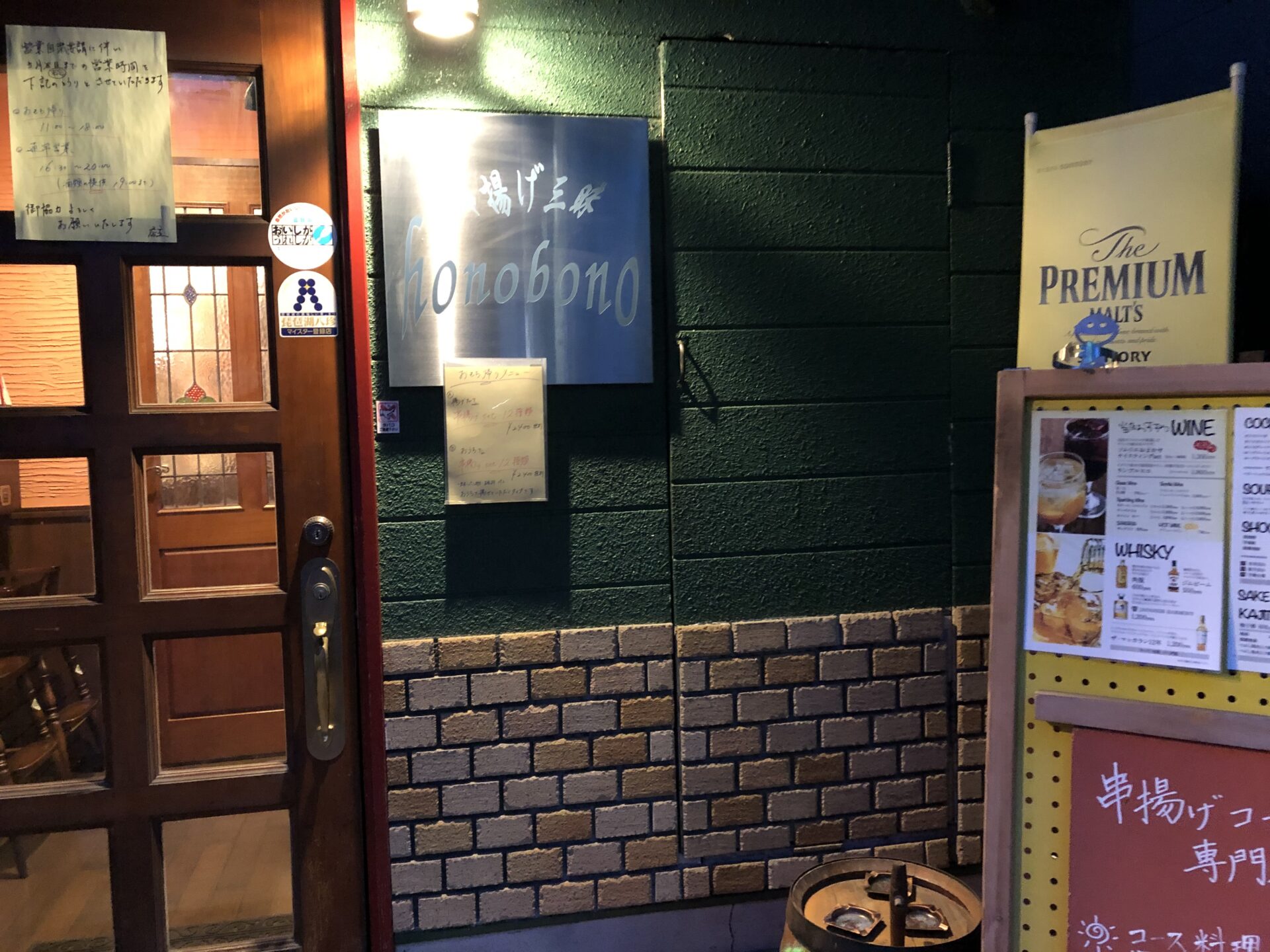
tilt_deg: -4.0
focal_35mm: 28
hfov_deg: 63.4
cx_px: 635
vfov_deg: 49.7
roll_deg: +1.3
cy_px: 476
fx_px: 1027
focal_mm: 3.99
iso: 100
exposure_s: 1/4
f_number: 1.8
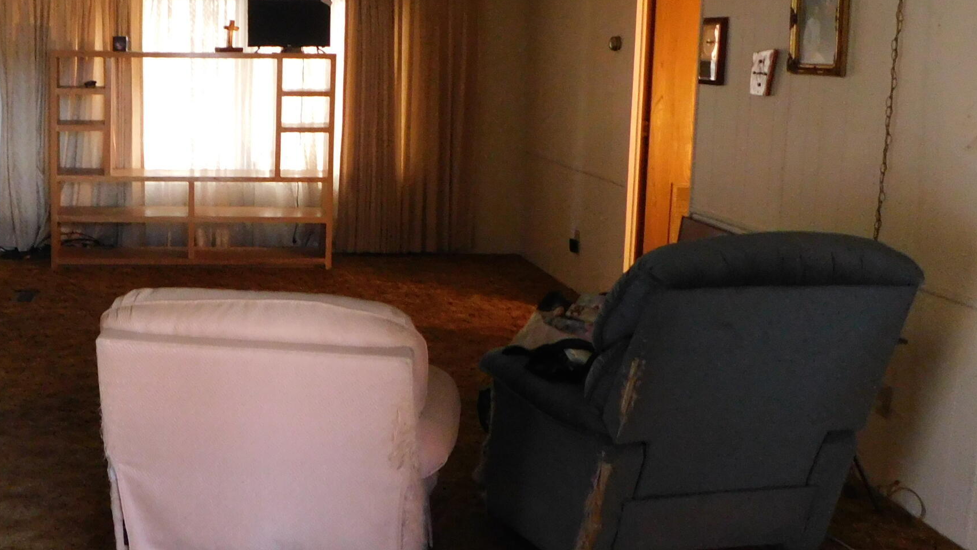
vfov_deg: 27.0
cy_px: 187
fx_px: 1140
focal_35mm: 44
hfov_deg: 44.4
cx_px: 211
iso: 450
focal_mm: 4
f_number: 3
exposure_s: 1/8
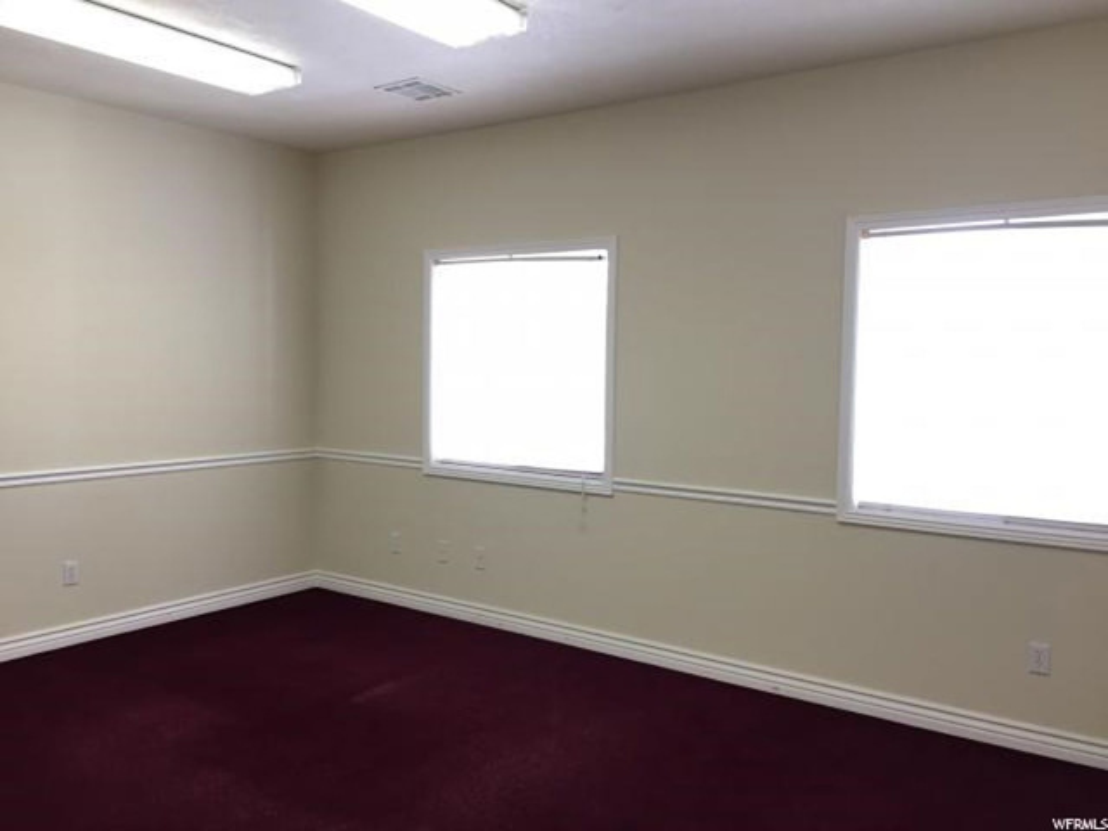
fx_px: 928
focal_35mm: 29
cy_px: 416
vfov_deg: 48.2
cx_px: 554
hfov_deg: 61.7
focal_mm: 4.15
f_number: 2.2
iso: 50
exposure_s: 1/30
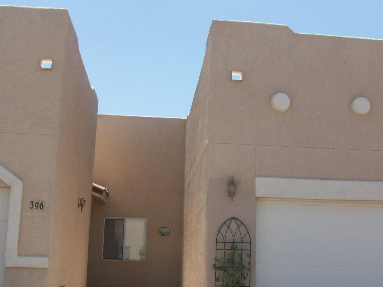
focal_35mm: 53
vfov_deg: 27.5
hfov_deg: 35.9
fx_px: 586
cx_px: 252
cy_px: 114
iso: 64
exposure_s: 1/269
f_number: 5.5
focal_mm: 5.7
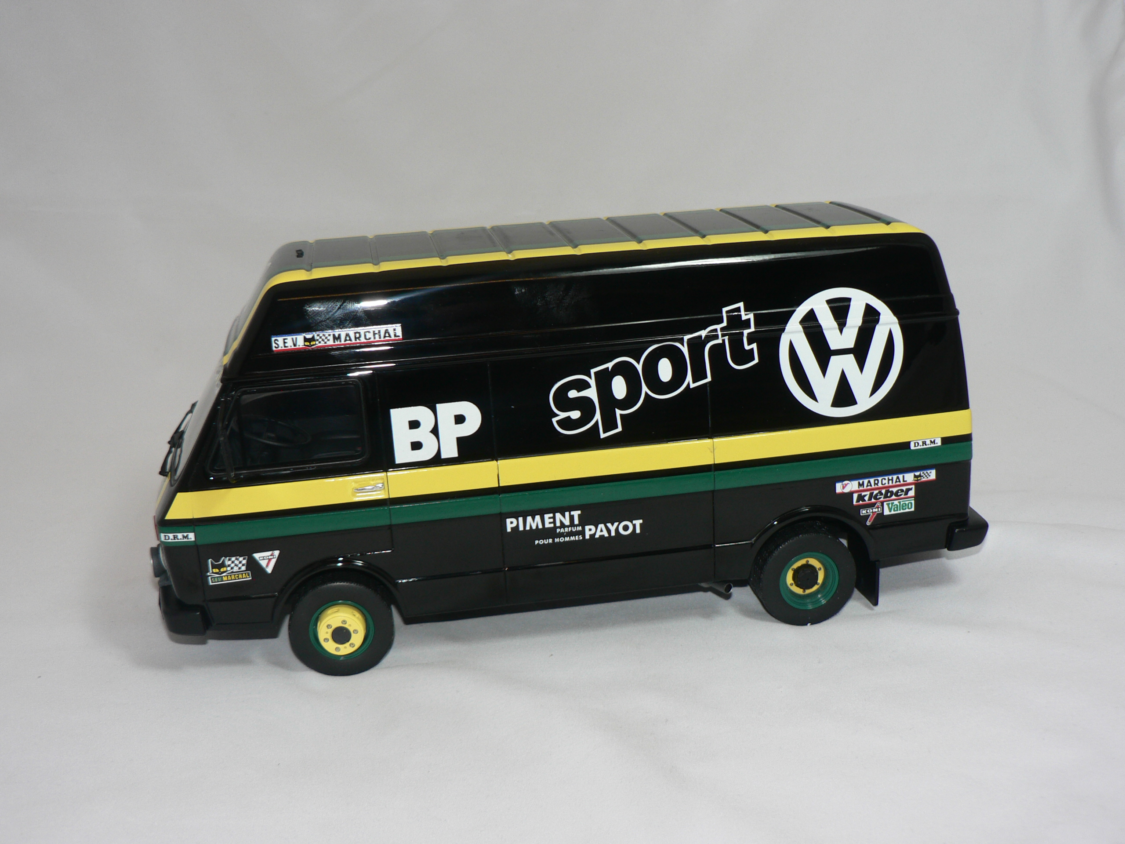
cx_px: 562
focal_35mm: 42
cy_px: 422
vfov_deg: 34.3
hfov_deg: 44.8
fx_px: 1365
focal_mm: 6.9
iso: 80
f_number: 2.8
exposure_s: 1/60
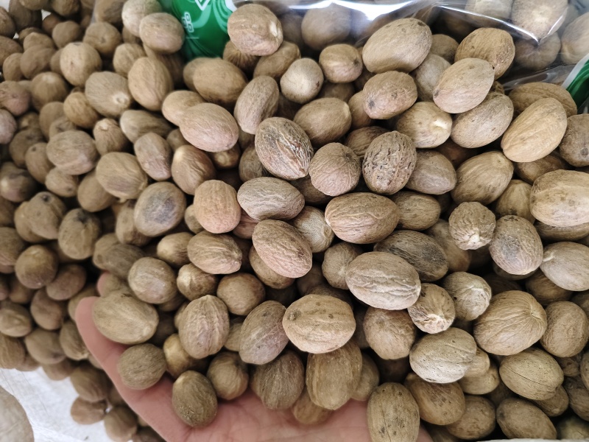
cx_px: 294
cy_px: 221
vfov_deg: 58.9
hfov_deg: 73.9
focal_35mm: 23
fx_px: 391
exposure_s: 1/247
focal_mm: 5.56
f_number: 1.88
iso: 4577
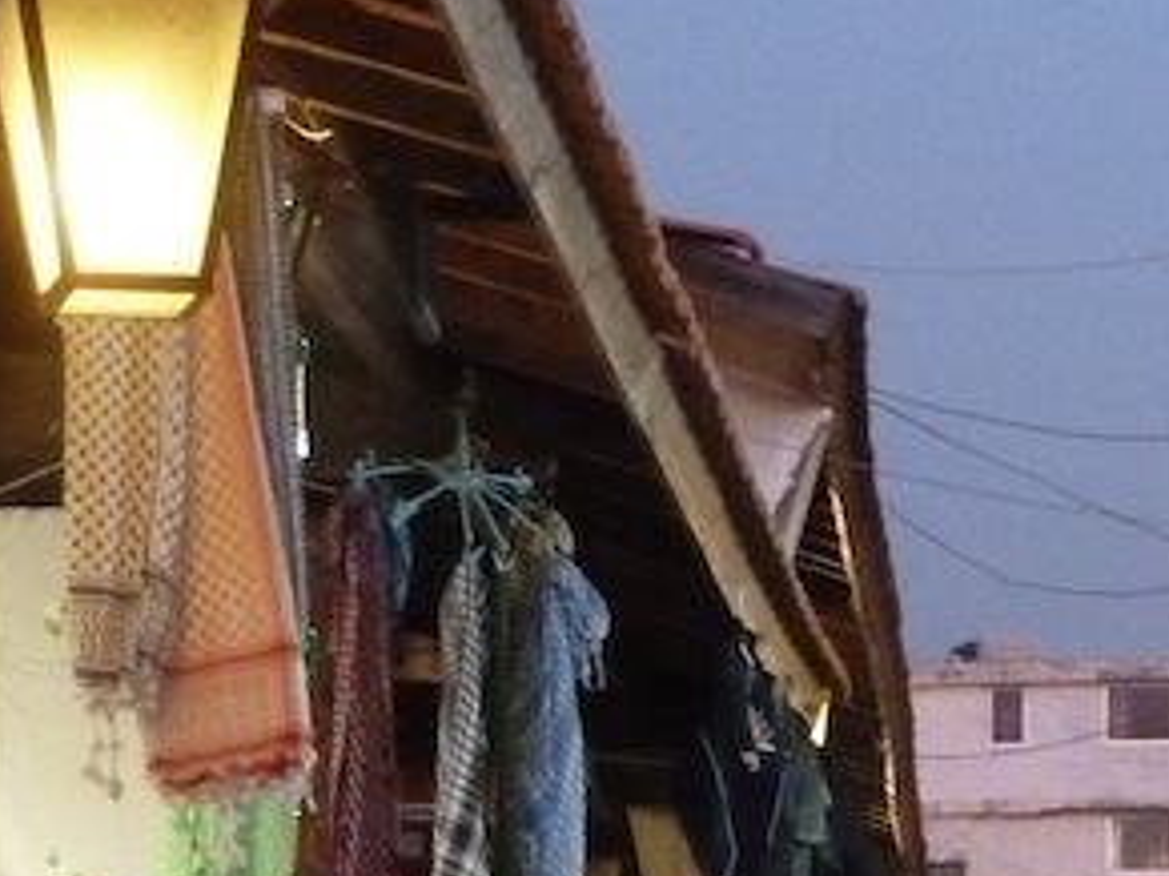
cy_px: 1511
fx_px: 6177
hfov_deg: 10.8
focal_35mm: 183
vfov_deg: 7.9
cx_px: 1008
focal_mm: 8.5
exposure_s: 1/13
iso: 800
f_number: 3.8
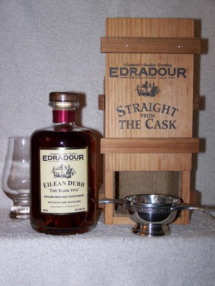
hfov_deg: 24.8
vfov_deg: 32.7
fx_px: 488
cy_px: 143
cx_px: 108
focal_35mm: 59
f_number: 3.1
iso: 80
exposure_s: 1/60
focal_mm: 9.8
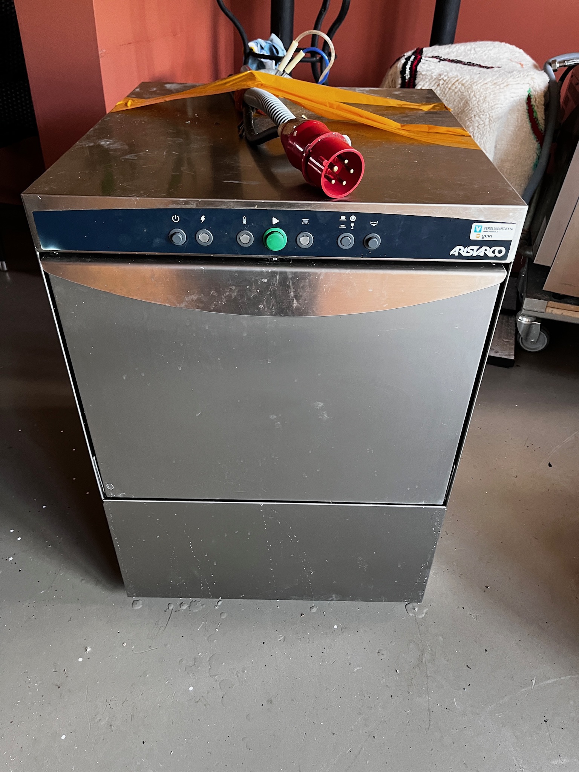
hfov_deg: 53.1
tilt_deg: -35.8
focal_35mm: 26
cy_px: 386
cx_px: 290
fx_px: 580
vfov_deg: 67.3
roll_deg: +0.7
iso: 320
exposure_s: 1/50
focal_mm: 5.1
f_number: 1.6
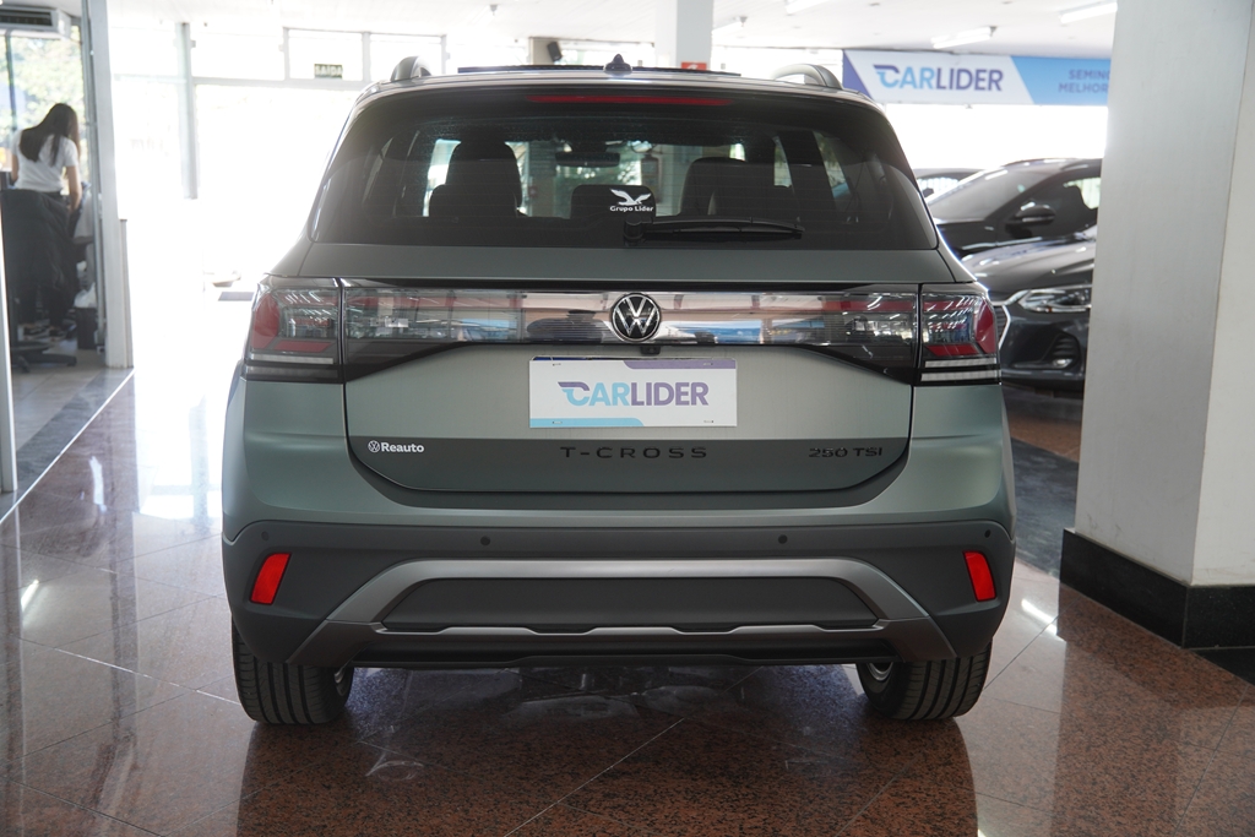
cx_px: 628
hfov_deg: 49.5
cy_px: 418
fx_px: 1360
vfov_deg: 34.2
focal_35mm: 39
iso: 200
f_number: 2.8
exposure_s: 1/40
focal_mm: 26
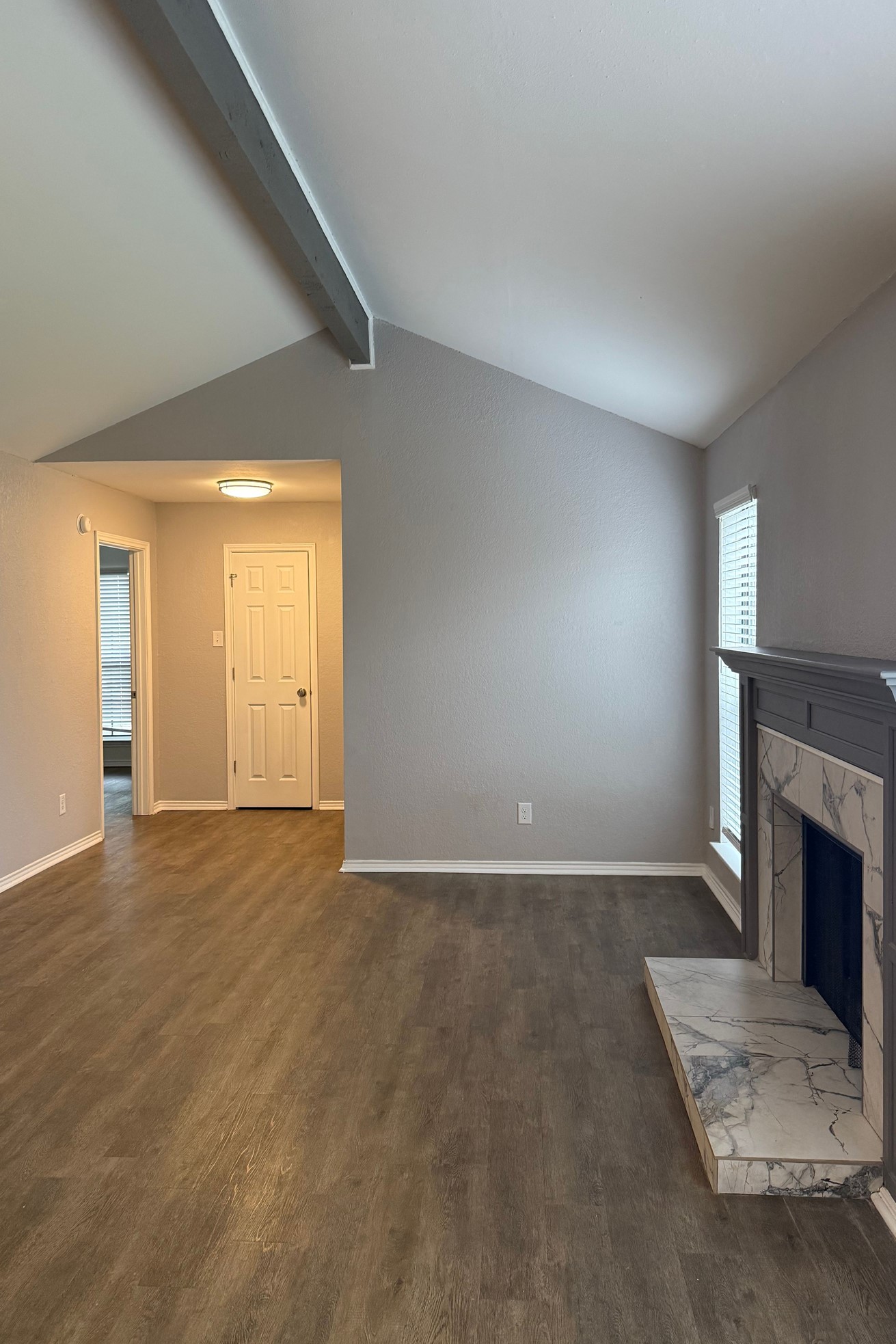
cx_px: 470
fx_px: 970
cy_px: 645
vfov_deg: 69.4
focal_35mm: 26
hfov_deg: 49.5
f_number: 1.78
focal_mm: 6.76
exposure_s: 1/120
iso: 250
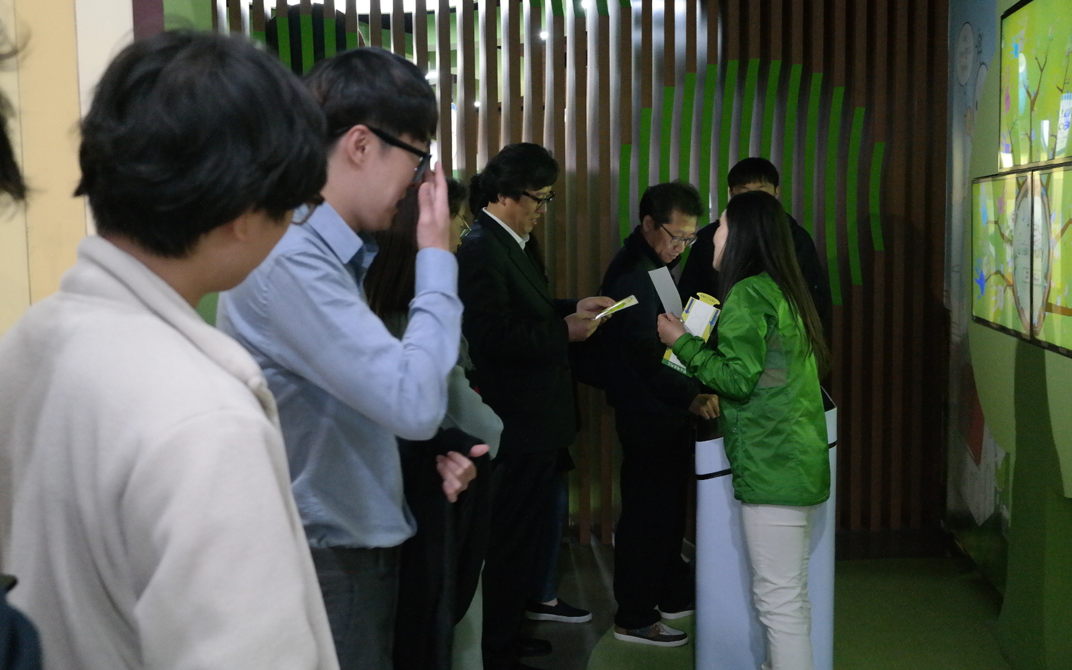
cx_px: 535
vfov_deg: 29.2
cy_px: 341
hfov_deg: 45.3
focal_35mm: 44
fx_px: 1286
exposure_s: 1/50
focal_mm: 28
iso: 3200
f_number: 4
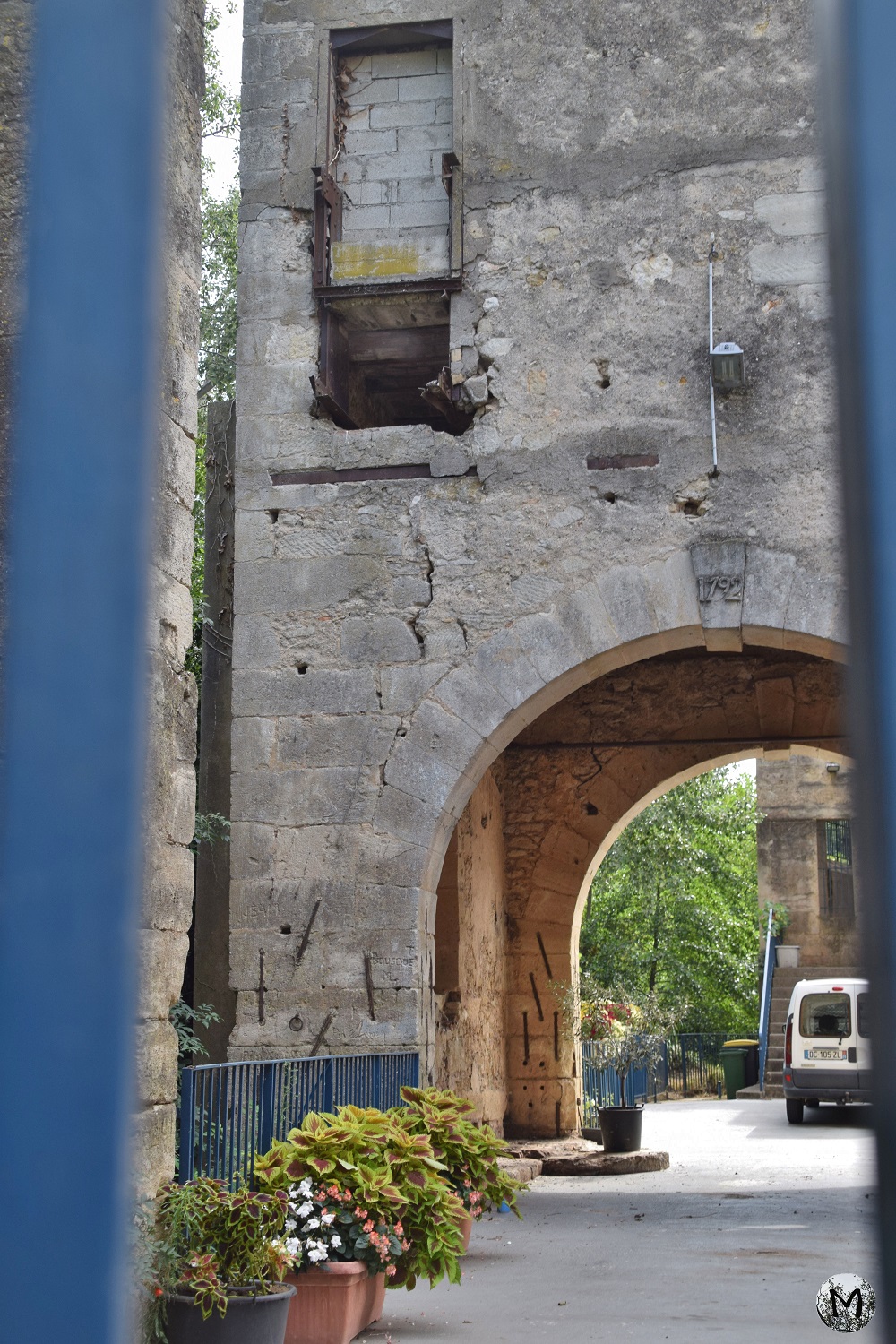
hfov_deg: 28.1
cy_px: 672
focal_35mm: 48
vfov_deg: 41.1
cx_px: 448
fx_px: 1792
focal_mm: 32
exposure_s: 1/200
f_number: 7.1
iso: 400
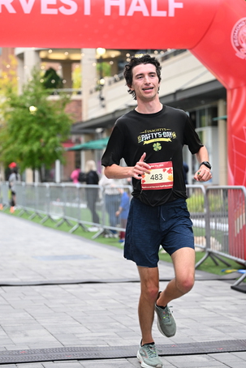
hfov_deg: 15.9
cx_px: 119
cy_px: 173
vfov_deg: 23.6
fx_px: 881
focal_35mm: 86
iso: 1600
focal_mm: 71
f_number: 2.8
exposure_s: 1/1000
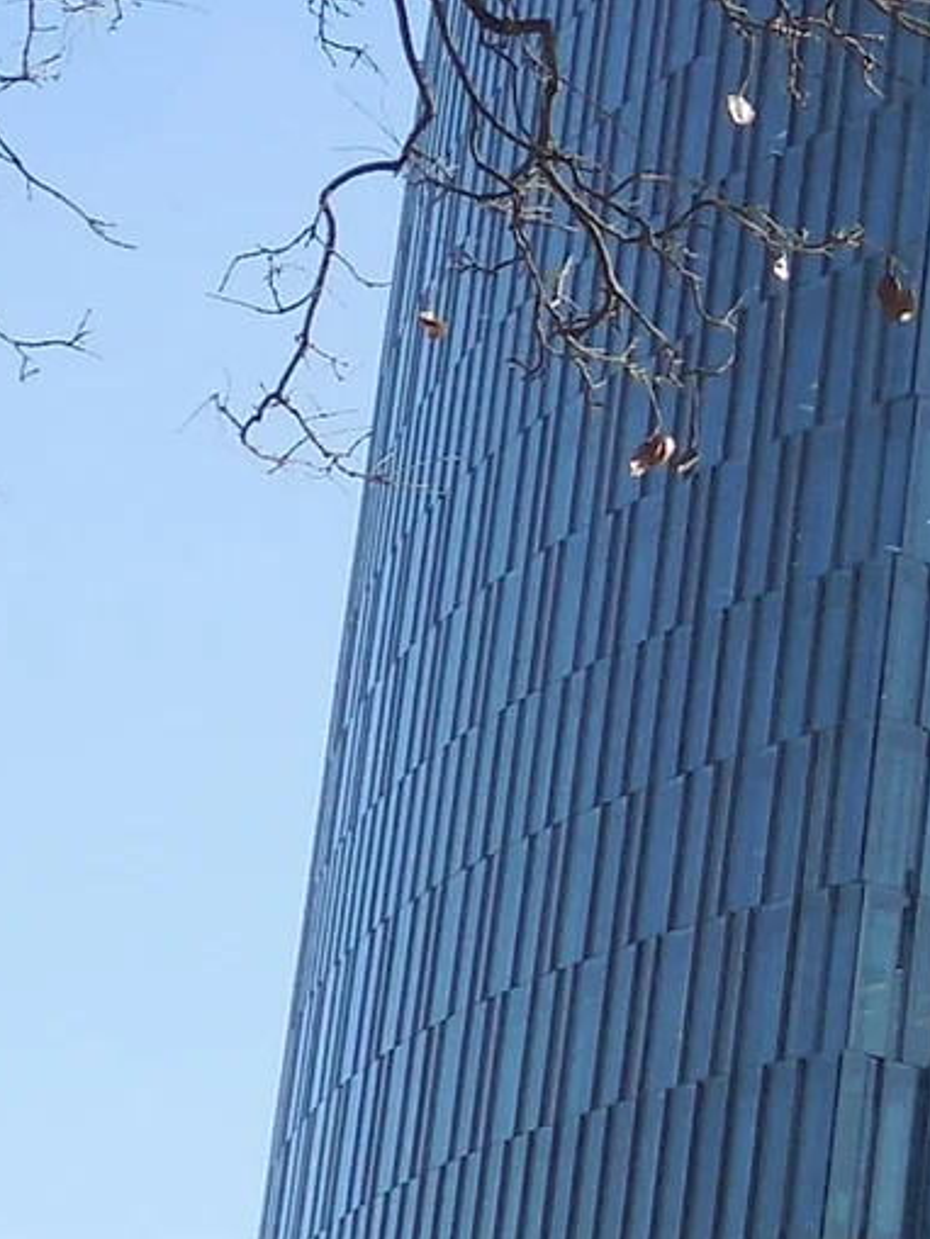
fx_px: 6839
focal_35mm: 191
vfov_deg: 10.3
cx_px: 1799
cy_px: -41
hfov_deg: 7.5
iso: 125
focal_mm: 6.8
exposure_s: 1/400
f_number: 4.2
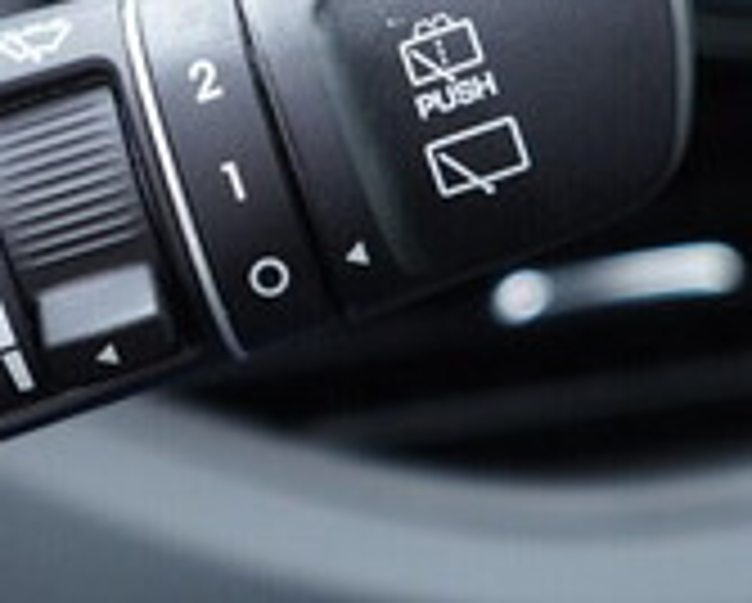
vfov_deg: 13.8
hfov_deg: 16.9
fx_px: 2473
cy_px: 133
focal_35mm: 111
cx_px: -23
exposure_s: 1/40
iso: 400
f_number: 2.8
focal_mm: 24
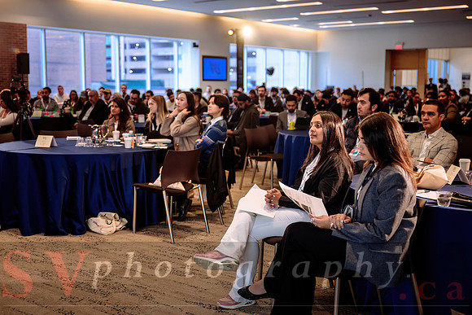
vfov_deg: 29.9
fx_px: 589
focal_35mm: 45
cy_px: 158
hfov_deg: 43.7
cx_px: 242
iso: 640
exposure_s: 1/200
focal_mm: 43
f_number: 2.8
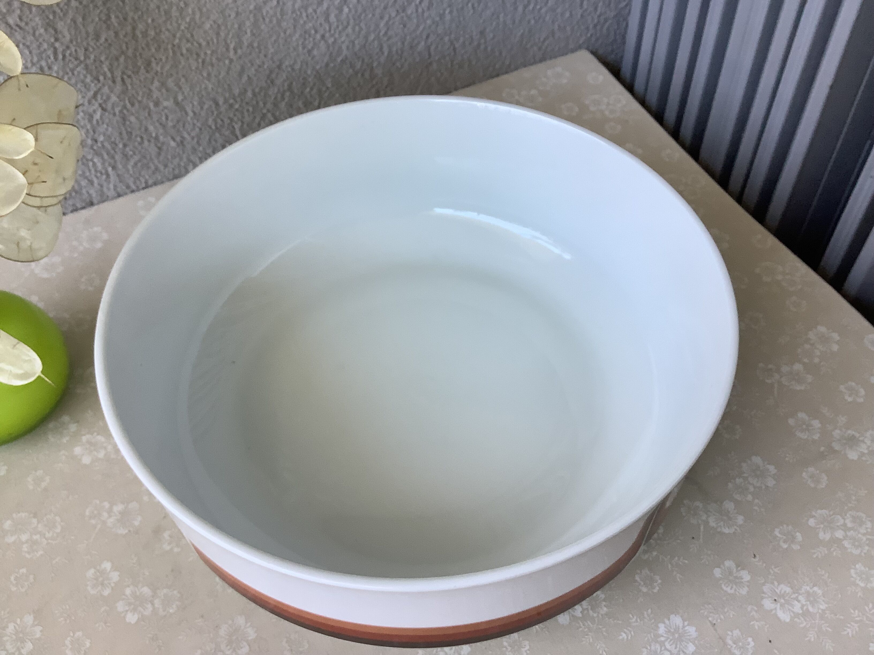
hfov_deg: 58.4
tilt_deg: -49.7
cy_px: 328
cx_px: 437
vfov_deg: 45.4
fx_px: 783
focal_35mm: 31
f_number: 2.4
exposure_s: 1/120
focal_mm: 3.3
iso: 80
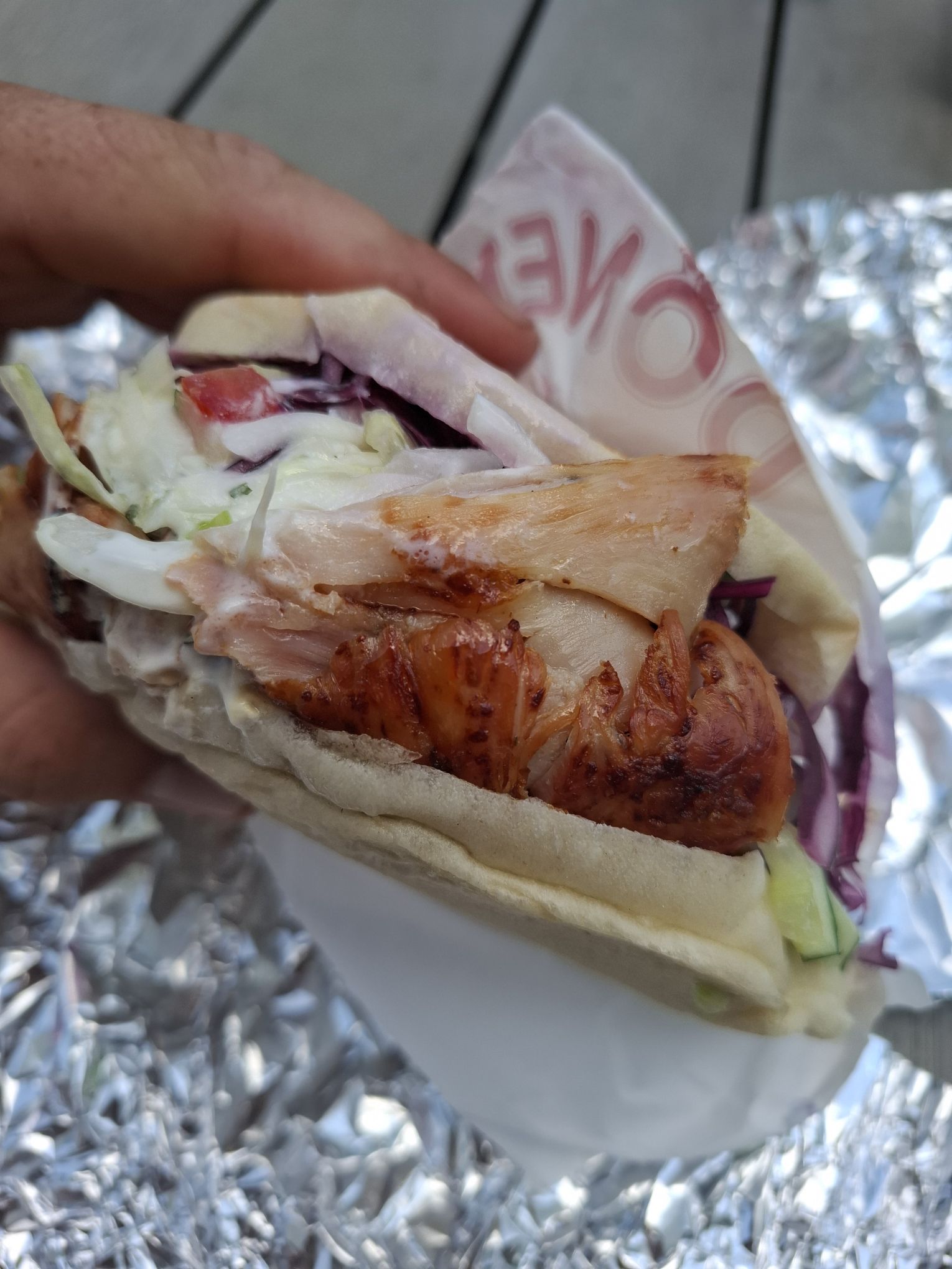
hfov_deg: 58.9
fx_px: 843
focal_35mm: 23
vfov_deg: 73.9
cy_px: 634
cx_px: 476
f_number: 1.8
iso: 50
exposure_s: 1/671
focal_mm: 5.54
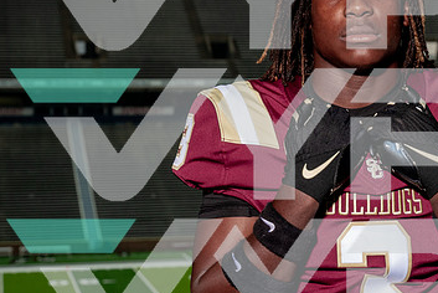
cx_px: 326
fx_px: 1303
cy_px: 135
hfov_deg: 19.0
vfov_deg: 12.8
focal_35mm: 107
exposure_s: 1/250
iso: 640
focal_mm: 64
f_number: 6.3
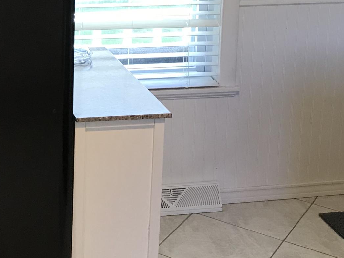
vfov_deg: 18.0
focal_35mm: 80
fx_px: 795
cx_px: 31
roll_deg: -0.2
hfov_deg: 23.7
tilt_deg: -10.9
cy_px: 0
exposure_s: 1/30
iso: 32
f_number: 1.8
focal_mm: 3.99
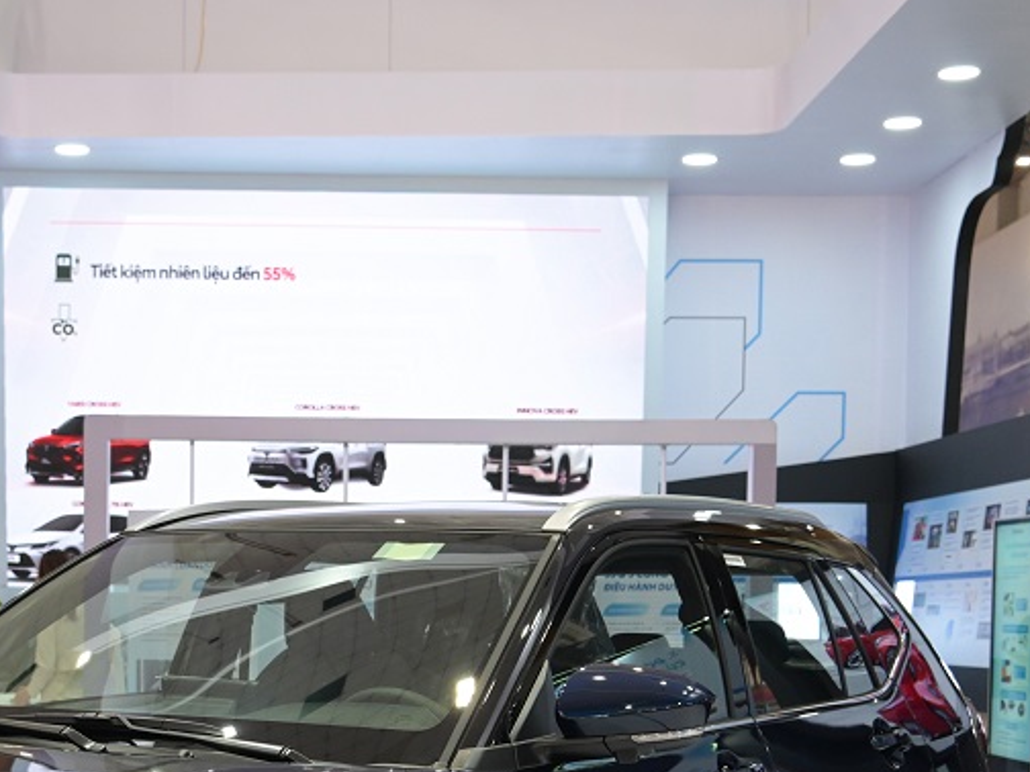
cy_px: 782
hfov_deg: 27.1
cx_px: 290
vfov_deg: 20.1
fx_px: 2113
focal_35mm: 71
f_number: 5
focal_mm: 31
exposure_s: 1/50
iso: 640
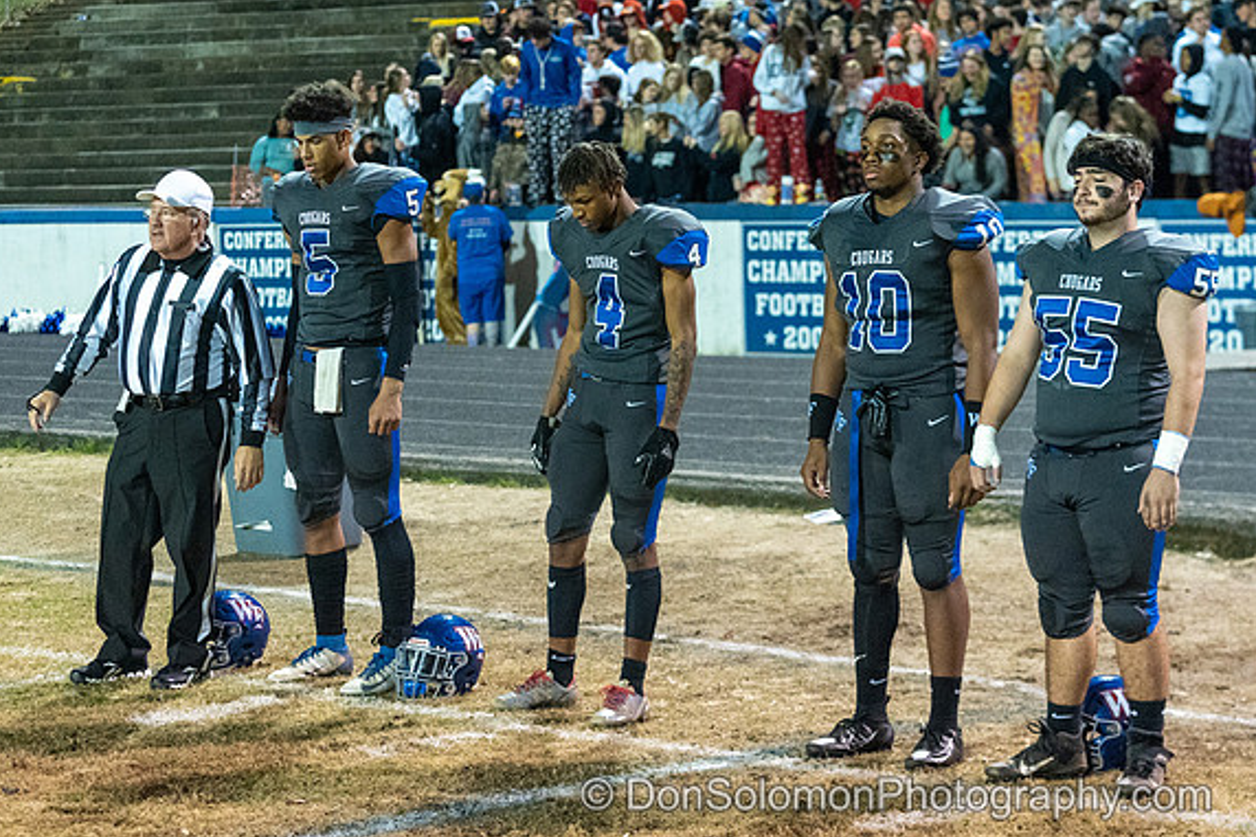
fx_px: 3209
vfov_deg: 14.8
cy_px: 304
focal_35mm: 92
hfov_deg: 22.1
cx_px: 575
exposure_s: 1/500
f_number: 3.2
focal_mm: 70
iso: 6400
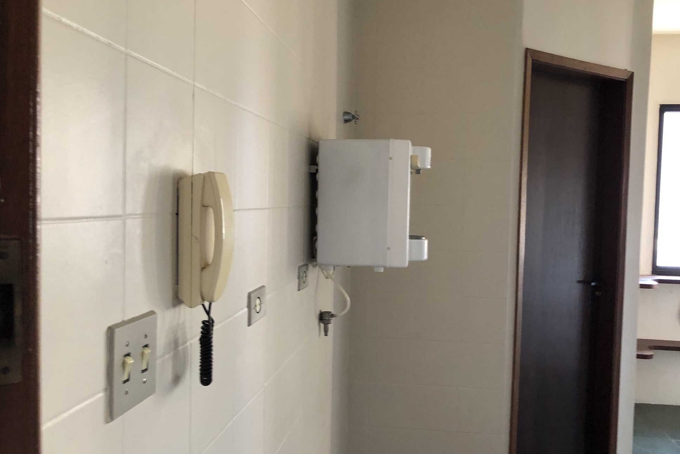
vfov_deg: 43.6
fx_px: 567
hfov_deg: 61.9
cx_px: 345
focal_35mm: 30
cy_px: 229
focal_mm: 3.99
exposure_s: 1/15
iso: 64
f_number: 1.8
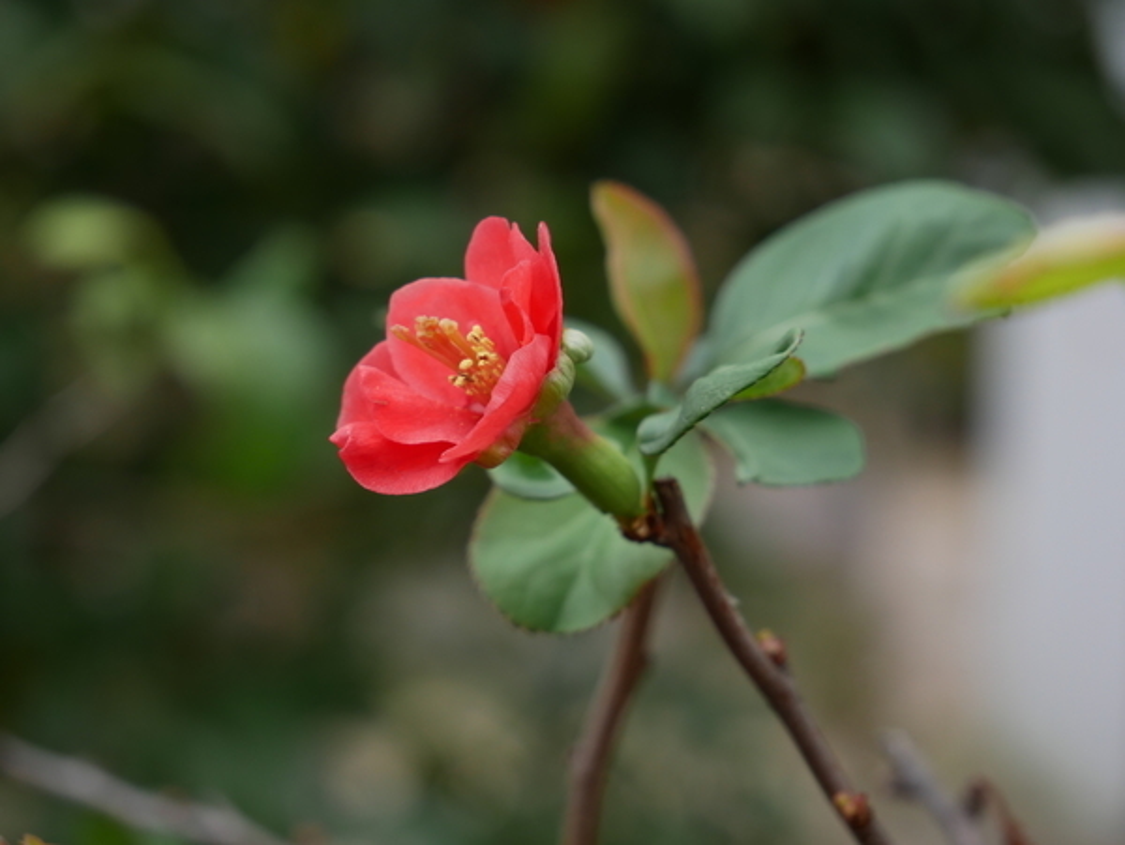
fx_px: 3383
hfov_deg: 18.9
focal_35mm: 104
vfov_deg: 14.2
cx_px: 562
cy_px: 422
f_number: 5.6
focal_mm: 52
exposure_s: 1/125
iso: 250
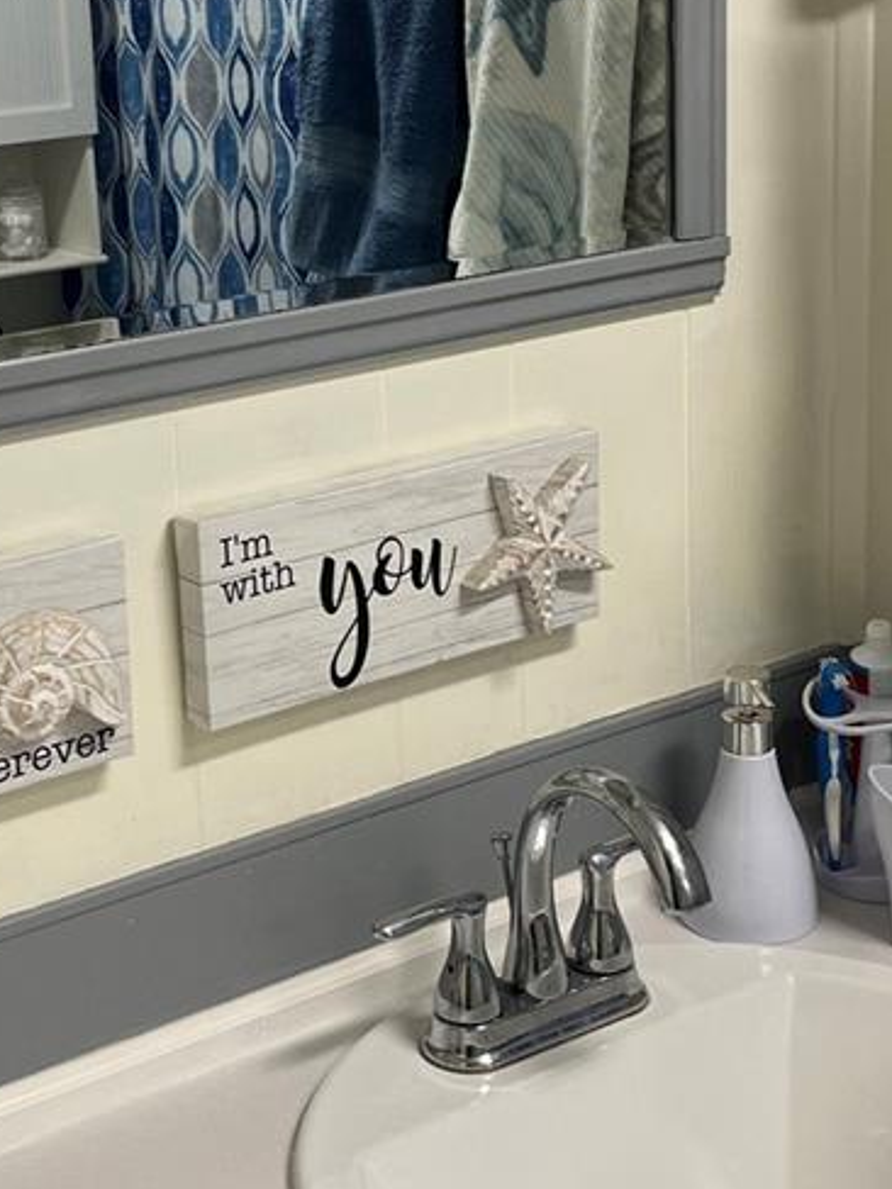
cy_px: 431
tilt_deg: -14.8
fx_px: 2199
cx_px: 319
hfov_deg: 22.9
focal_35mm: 64
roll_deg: +3.0
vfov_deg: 30.1
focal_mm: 5.1
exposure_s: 1/60
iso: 80
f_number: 1.6
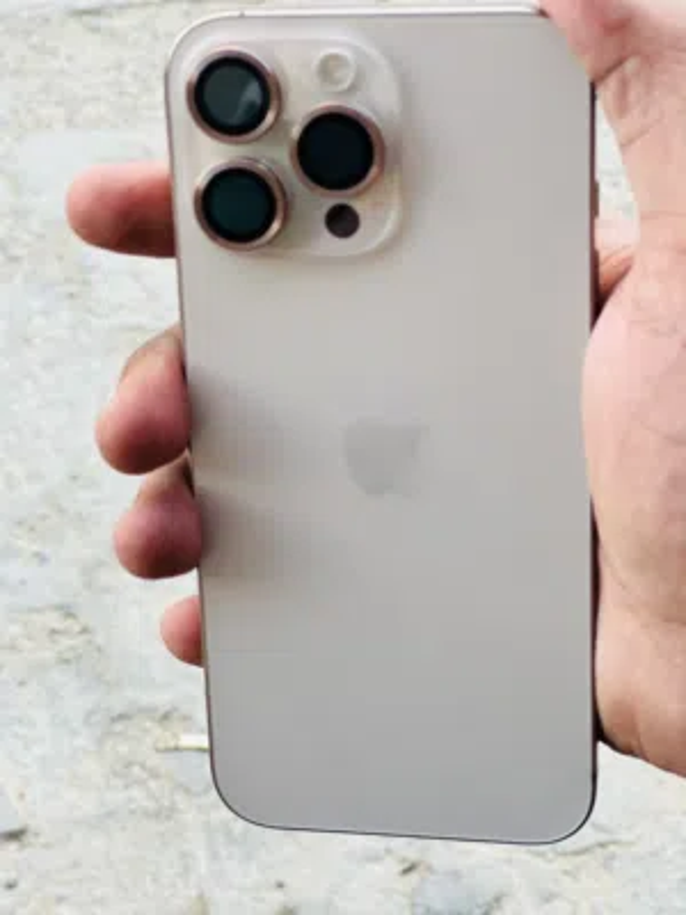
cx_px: 343
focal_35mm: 77
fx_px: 2035
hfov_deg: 19.1
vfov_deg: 25.3
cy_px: 458
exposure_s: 1/121
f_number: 2.8
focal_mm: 9
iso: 200
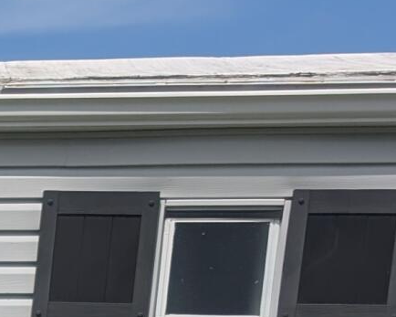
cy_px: 893
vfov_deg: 8.3
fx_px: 1898
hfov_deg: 10.2
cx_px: -591
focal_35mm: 162
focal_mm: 6.9
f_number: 1.68
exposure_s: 1/1323
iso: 20
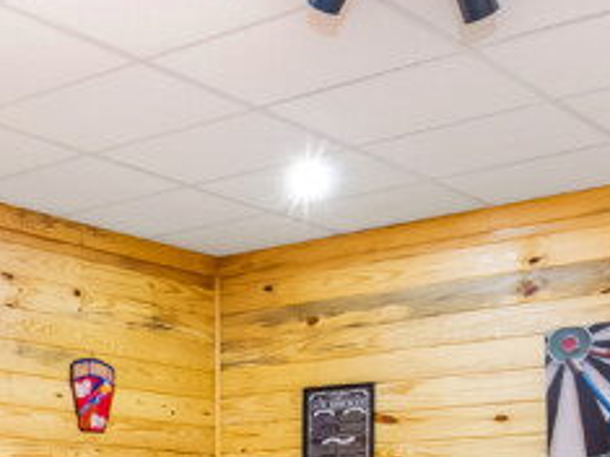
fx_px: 1217
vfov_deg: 19.8
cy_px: 562
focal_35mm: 69
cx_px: -213
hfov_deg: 24.1
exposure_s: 1/60
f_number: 2.8
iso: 640
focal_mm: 11
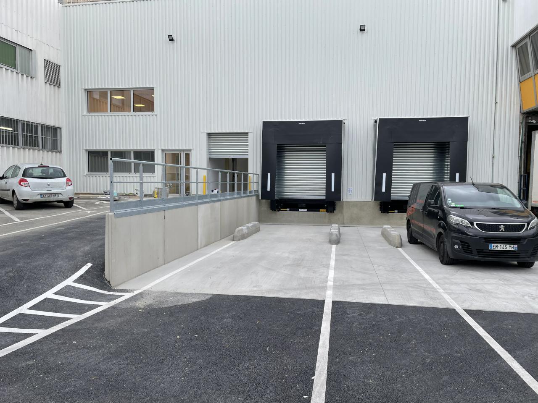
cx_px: 269
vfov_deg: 53.1
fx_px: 404
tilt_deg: -3.7
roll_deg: -0.6
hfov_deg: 67.3
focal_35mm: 26
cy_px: 202
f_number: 1.6
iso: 32
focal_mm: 4.2
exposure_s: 1/558
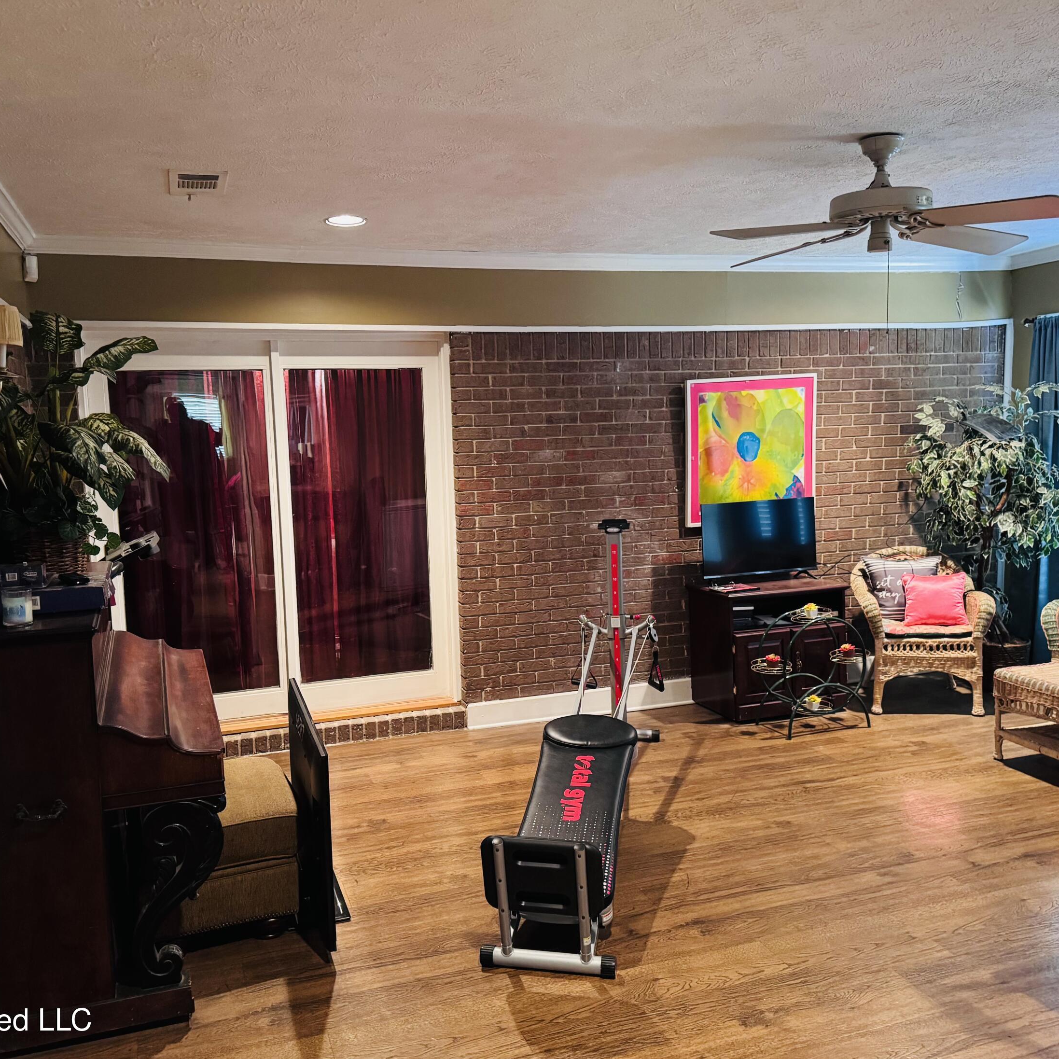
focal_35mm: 29
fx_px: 1004
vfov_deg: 55.6
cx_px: 494
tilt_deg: -8.6
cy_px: 527
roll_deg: +1.9
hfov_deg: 55.6
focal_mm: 6.76
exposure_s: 1/30
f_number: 1.78
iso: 800
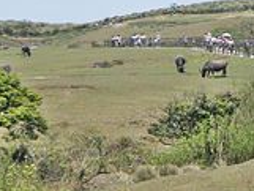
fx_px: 1461
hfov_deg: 9.3
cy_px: 4
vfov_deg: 7.4
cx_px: 495
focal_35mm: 199
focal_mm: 16
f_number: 5.6
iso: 200
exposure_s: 1/1000
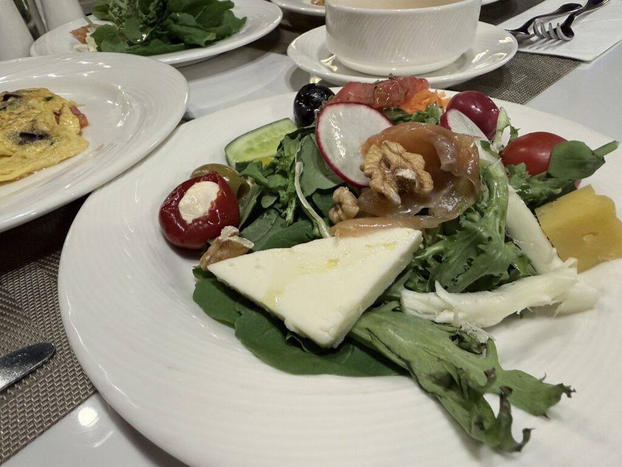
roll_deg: +5.4
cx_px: 311
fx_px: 431
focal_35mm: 24
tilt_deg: -37.4
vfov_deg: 56.8
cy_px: 234
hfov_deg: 71.6
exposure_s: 1/50
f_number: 2.2
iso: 250
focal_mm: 2.22
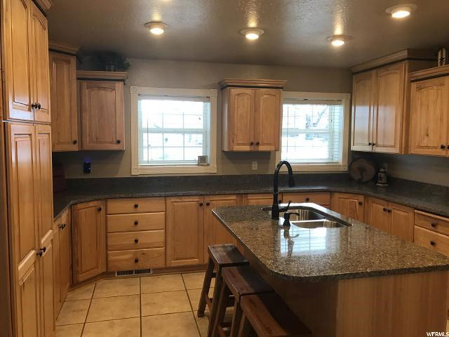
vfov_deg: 49.7
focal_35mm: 28
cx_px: 224
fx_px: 363
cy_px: 168
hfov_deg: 63.4
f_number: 1.8
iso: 32
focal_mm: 3.99
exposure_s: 1/24
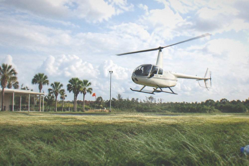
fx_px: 325
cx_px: 124
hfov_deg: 41.9
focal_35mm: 47
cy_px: 83
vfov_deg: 28.6
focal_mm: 47
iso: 100
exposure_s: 1/125
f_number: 11
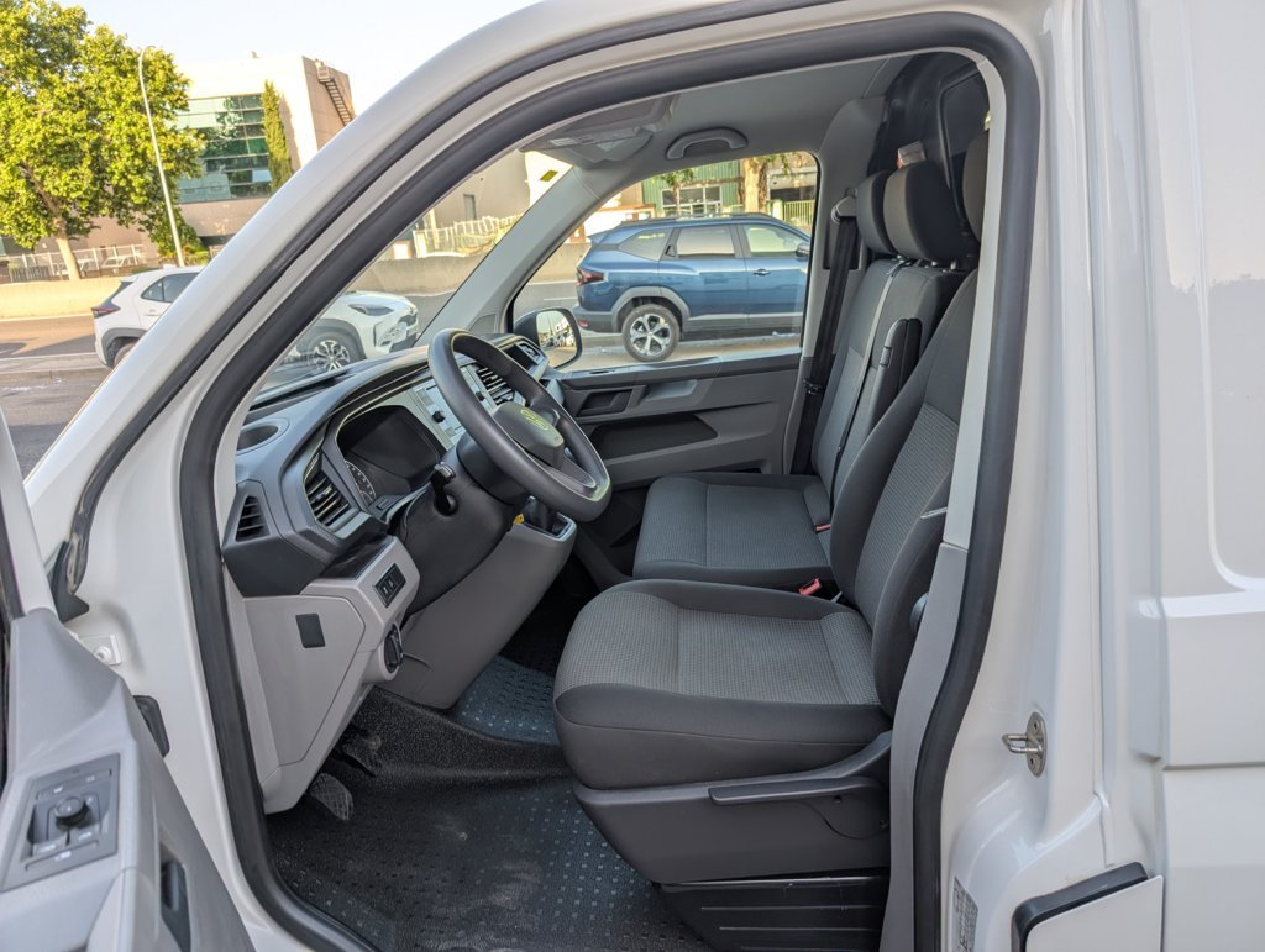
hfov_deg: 71.5
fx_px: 878
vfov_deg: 56.9
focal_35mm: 24
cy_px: 476
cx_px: 632
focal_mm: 6.9
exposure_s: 1/183
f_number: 1.68
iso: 17
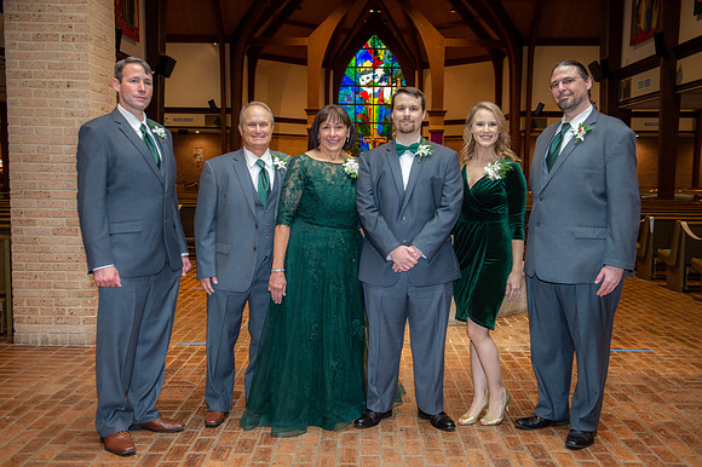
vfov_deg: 35.0
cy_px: 234
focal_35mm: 38
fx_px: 741
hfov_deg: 50.7
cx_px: 351
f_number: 4
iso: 1250
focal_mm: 38
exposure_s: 1/80
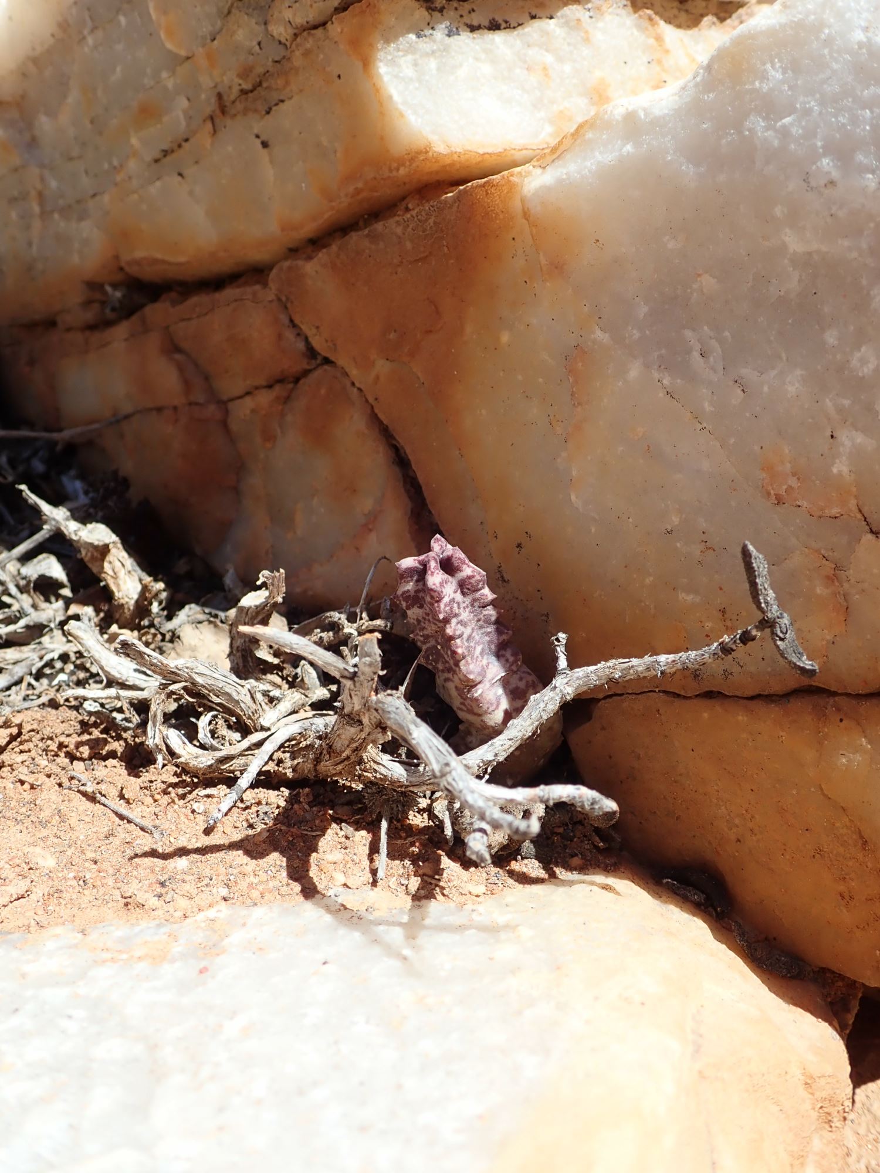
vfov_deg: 60.0
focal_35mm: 30
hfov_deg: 46.8
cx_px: 440
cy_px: 586
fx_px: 1017
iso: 100
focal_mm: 5.5
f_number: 3.2
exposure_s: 1/640
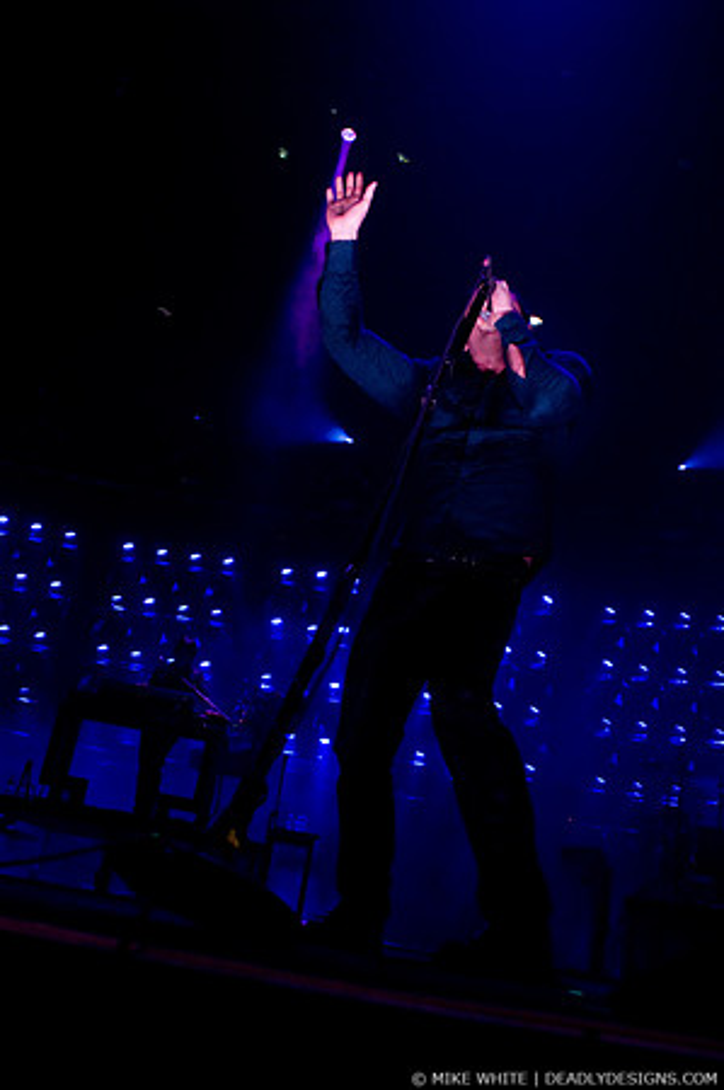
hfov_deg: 43.5
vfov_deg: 62.0
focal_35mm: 30
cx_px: 362
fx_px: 907
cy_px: 545
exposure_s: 1/200
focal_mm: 20
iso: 1000
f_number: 3.2
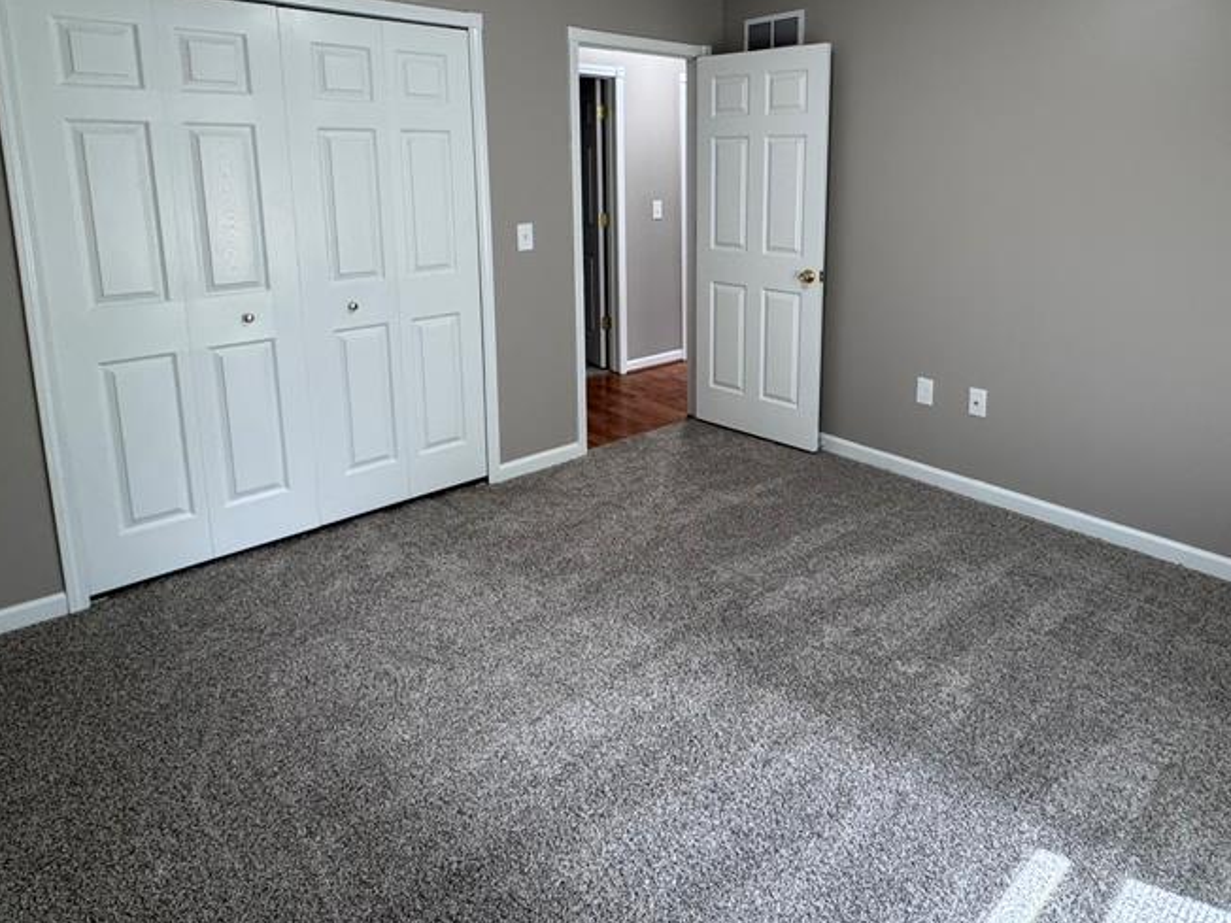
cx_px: 687
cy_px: 296
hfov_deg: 76.1
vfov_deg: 59.5
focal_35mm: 22
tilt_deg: -10.0
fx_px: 782
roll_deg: -0.3
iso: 250
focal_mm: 2.22
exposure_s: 1/120
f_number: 2.2
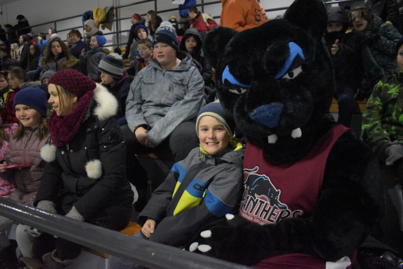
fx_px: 336
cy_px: 134
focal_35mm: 30
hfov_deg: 61.9
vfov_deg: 43.6
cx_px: 202
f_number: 3.5
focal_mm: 20
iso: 10000
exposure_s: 1/500
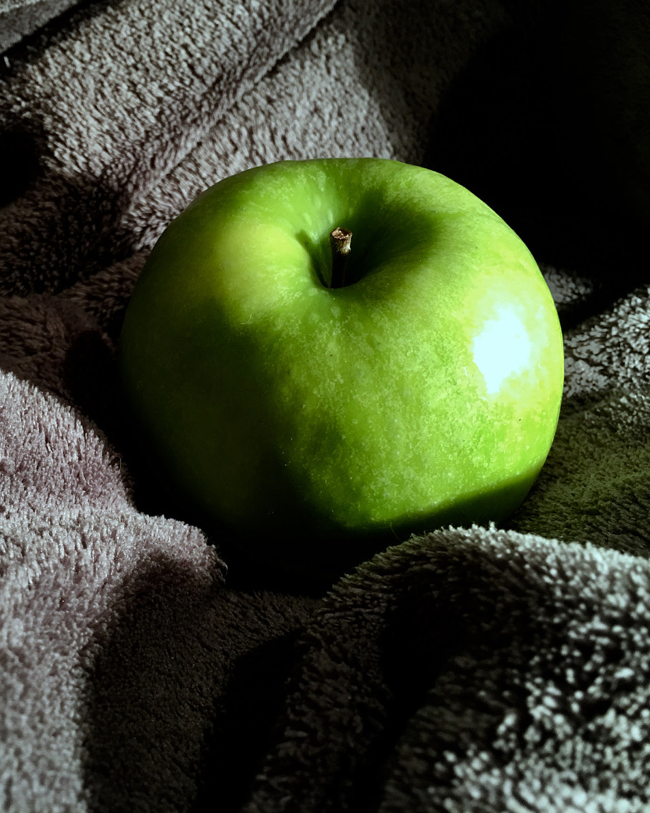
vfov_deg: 47.9
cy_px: 406
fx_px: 914
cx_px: 163
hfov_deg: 38.2
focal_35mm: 38
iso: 64
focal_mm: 4.15
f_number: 2.2
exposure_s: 1/17
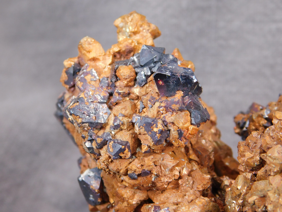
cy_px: 106
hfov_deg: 21.5
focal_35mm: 91
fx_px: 741
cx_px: 141
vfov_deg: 16.2
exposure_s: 1/60
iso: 125
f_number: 4.5
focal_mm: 16.1
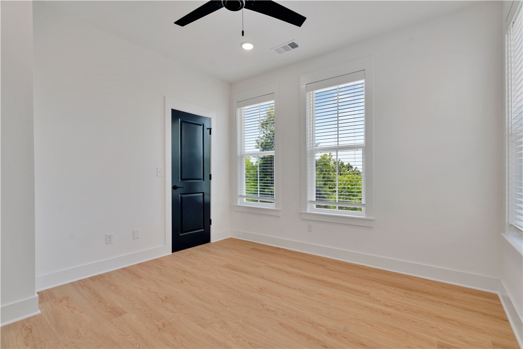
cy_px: 174
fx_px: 232
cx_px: 262
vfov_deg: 73.7
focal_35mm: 16
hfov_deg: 96.7
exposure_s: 1/40
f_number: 7.1
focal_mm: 16
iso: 100
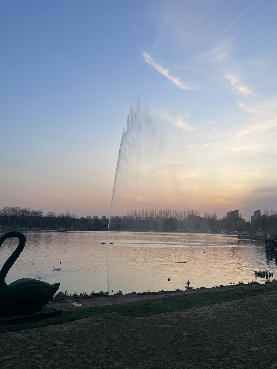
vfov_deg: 67.3
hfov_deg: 53.1
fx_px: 277
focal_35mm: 26
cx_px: 138
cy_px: 184
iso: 32
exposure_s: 1/415
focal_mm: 4.2
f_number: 1.6
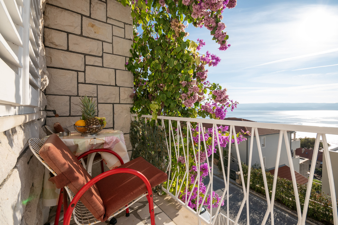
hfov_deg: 100.4
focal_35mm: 15
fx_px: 141
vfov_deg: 77.3
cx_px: 169
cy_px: 112
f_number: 10
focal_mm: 10
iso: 100
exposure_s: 1/200
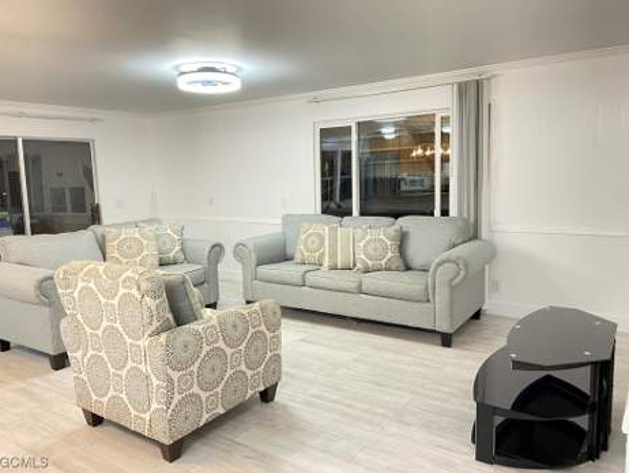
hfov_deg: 65.3
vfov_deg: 51.4
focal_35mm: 27
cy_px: 230
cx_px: 313
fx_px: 491
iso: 400
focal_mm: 4.25
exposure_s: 1/60
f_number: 1.8
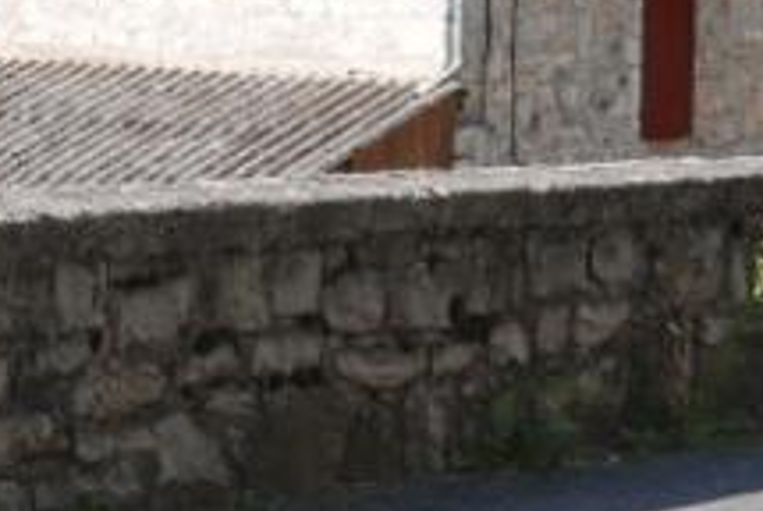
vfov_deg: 6.6
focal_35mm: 205
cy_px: -225
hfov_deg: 9.4
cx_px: -731
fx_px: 4351
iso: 200
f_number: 5.6
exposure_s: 1/400
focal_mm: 19.3
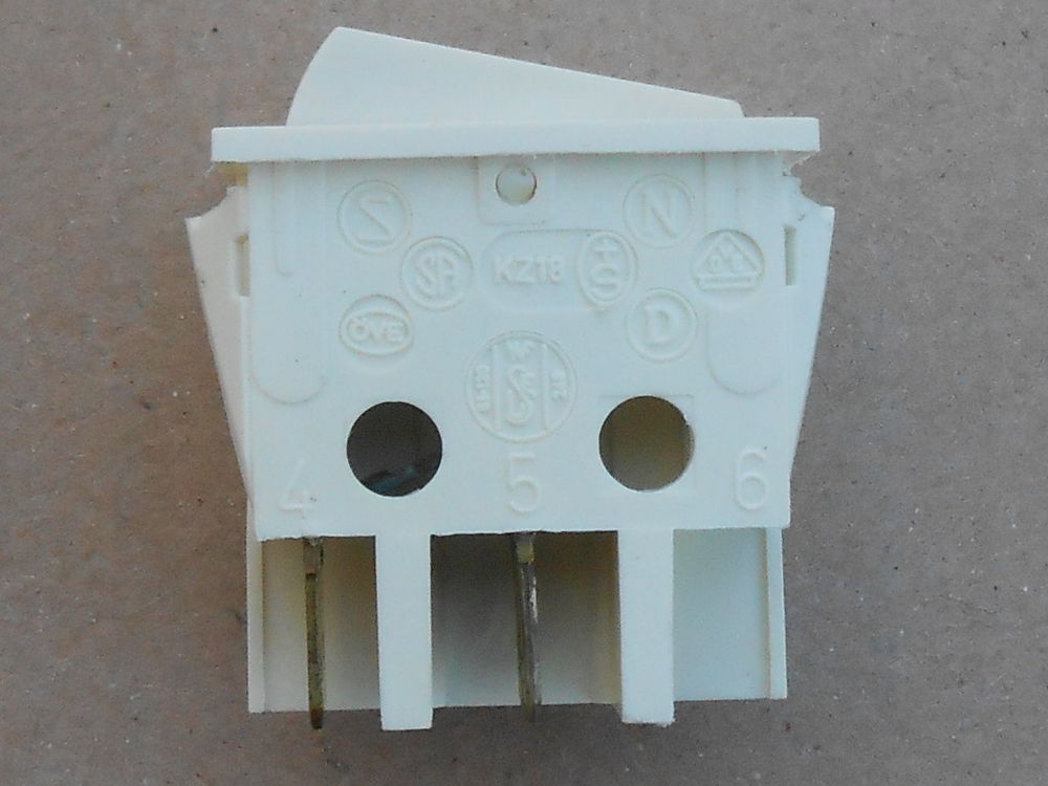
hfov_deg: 54.0
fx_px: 1029
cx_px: 524
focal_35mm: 34
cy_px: 393
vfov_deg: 41.8
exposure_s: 1/250
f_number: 3.9
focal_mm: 6
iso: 250
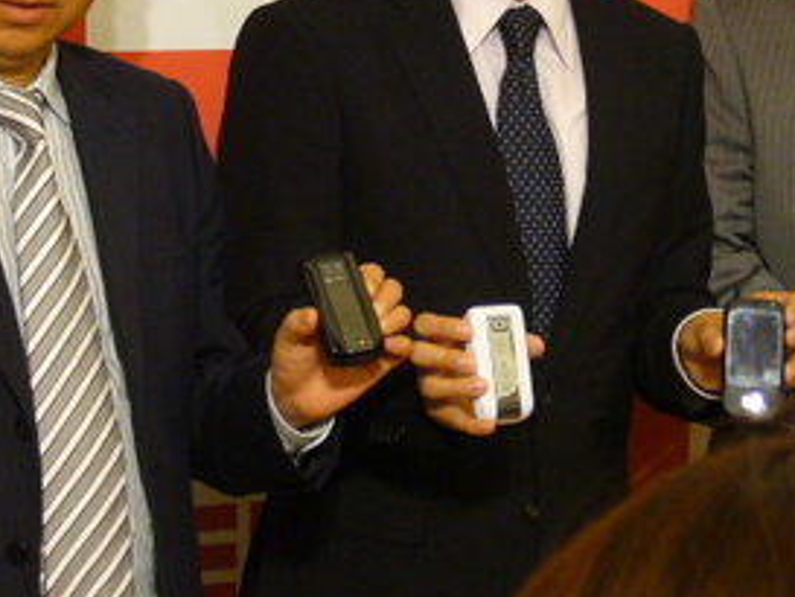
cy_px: 84
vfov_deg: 7.8
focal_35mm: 190
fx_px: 4366
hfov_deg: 10.4
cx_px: 483
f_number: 4.3
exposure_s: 1/20
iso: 125
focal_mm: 13
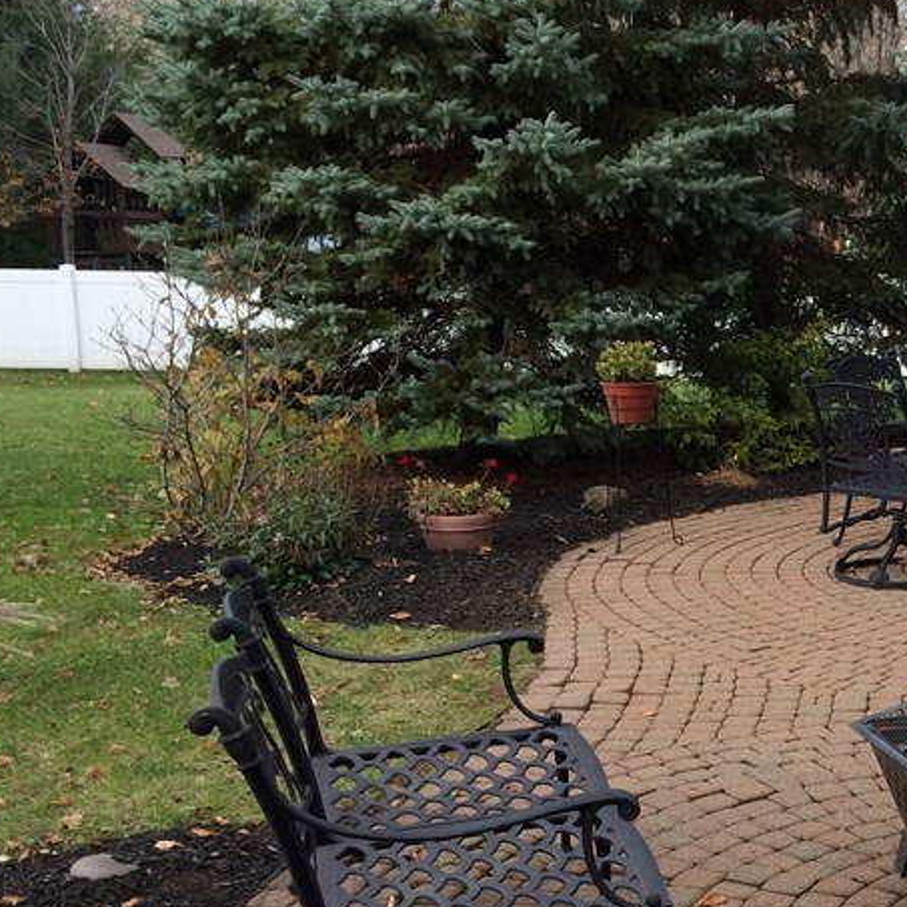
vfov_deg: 29.3
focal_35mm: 58
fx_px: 1719
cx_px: 995
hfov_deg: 27.1
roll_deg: -0.1
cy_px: 613
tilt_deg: -13.1
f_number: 2.2
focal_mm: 4.15
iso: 32
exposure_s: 1/483
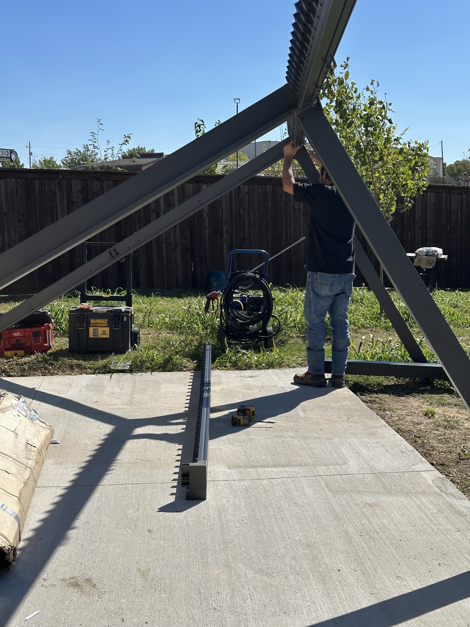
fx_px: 869
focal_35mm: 48
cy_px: 314
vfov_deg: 39.7
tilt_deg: -4.8
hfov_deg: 30.3
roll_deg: -2.0
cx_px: 235
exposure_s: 1/5882
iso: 64
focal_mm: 6.86
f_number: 1.78
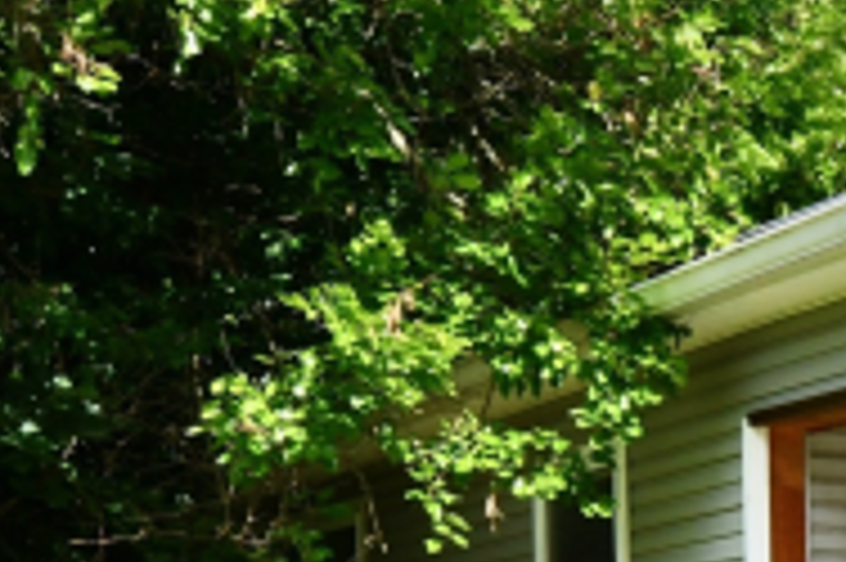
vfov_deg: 22.6
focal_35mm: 56
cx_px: 1174
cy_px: 638
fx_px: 1315
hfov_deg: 27.7
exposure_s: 1/500
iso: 640
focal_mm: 14
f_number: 11
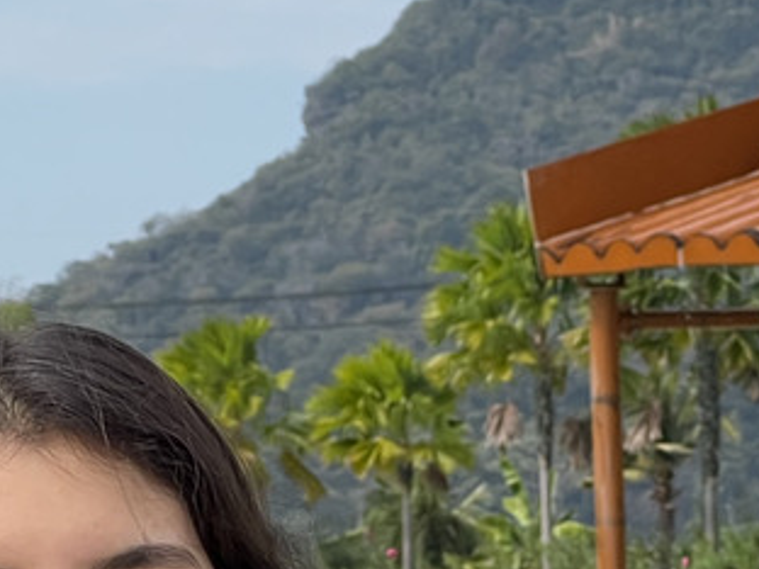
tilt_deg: +0.5
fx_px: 6490
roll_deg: +1.6
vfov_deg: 5.0
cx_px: 1121
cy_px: 615
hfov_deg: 6.6
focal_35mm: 296
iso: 32
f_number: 2.8
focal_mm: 9
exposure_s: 1/847
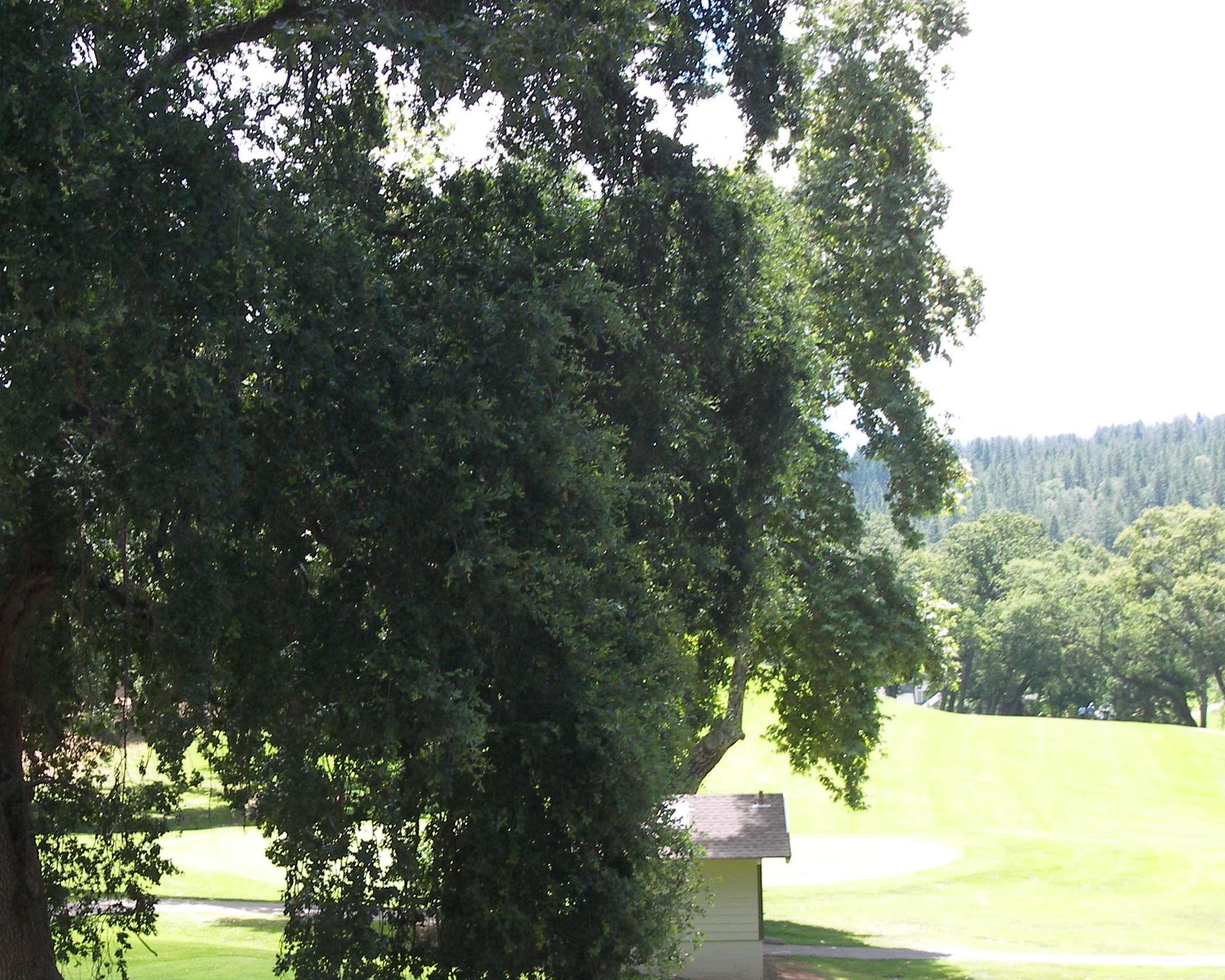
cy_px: 605
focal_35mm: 79
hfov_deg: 24.0
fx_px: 2864
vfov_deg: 19.4
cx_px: 391
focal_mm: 11.8
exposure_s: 1/100
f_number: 3.6
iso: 50
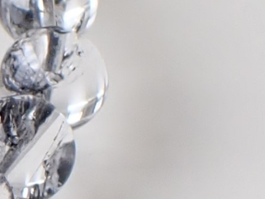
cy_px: 87
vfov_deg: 6.9
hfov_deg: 8.8
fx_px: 1639
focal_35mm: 214
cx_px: -251
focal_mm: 5.4
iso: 100
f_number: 3.2
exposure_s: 1/250
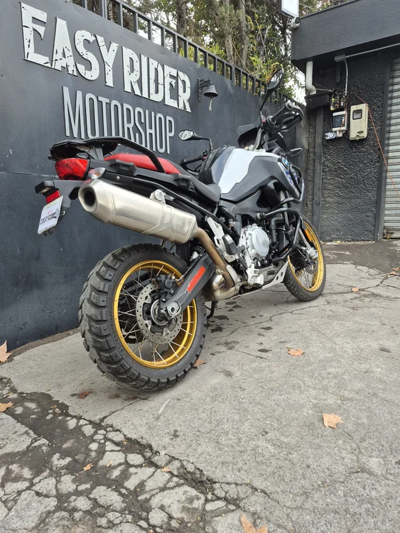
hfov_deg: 58.9
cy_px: 266
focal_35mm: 23
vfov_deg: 73.9
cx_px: 200
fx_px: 354
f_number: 1.8
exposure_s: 1/180
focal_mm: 5.4
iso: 64
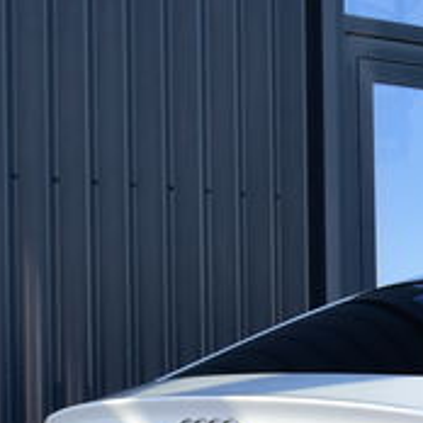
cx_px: 812
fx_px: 2627
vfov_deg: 9.2
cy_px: 317
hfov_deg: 8.8
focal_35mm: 190
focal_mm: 26
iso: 400
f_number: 9
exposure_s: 1/160
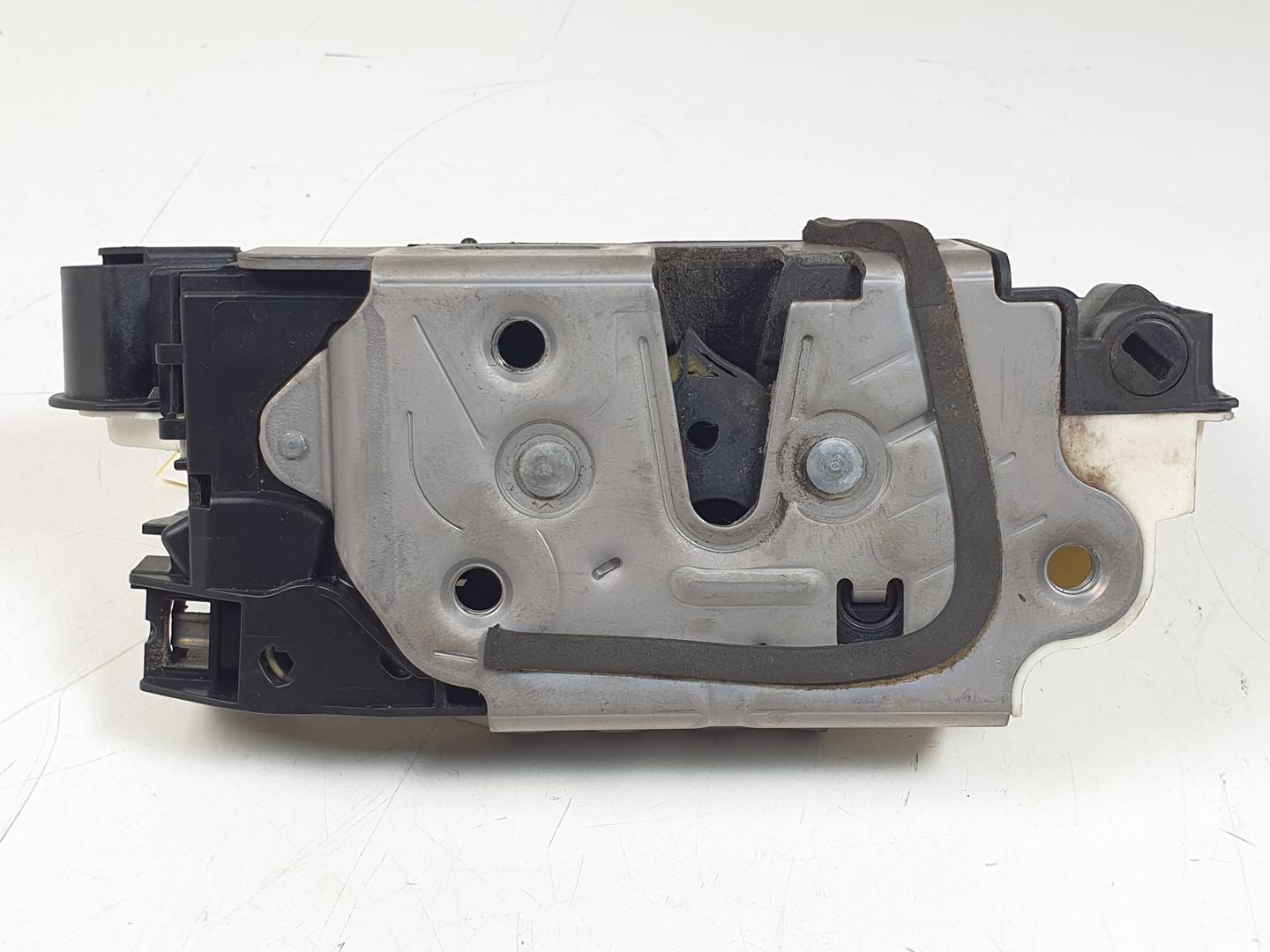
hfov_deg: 67.3
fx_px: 954
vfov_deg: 53.1
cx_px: 635
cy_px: 476
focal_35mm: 26
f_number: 2.4
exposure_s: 1/100
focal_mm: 4.3
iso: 50
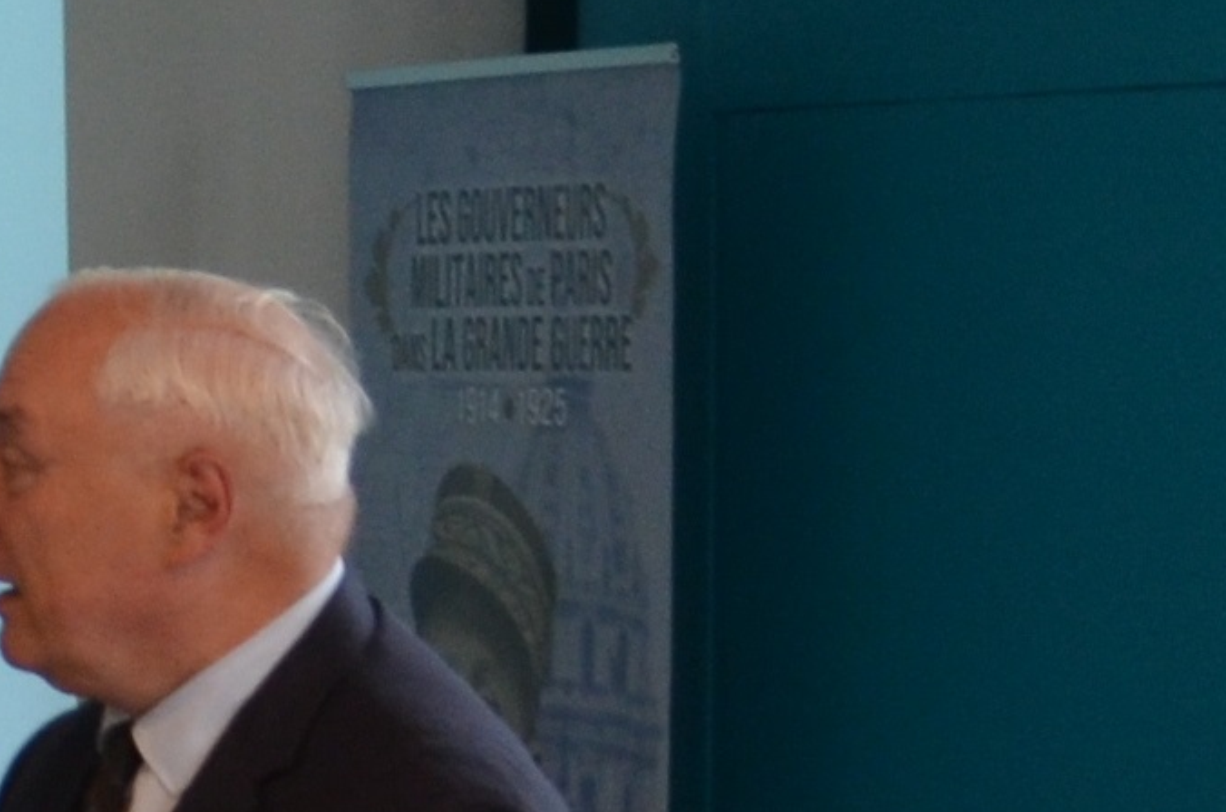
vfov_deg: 5.9
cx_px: -2621
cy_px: 774
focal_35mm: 230
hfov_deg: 7.7
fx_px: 7806
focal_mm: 21
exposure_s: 1/60
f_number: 4
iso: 500
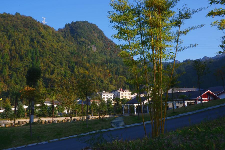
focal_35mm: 39
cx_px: 112
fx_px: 244
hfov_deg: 49.5
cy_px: 75
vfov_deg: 34.2
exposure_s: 1/250
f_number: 8
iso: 100
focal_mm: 26
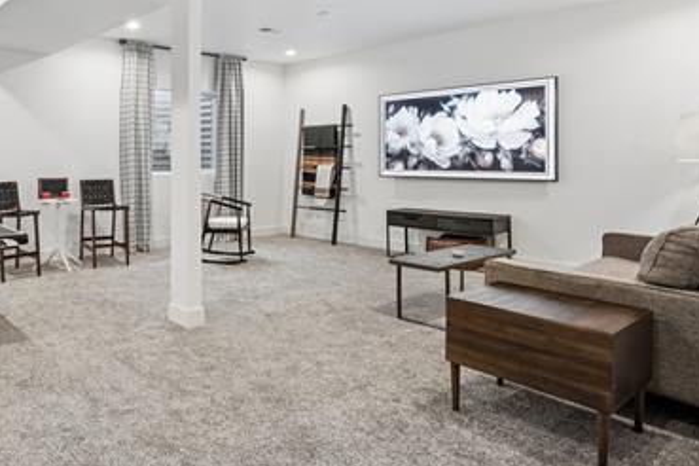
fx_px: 505
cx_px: 134
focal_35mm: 26
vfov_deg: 48.8
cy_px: 159
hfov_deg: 63.1
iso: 100
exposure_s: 1.6
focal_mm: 15
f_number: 11
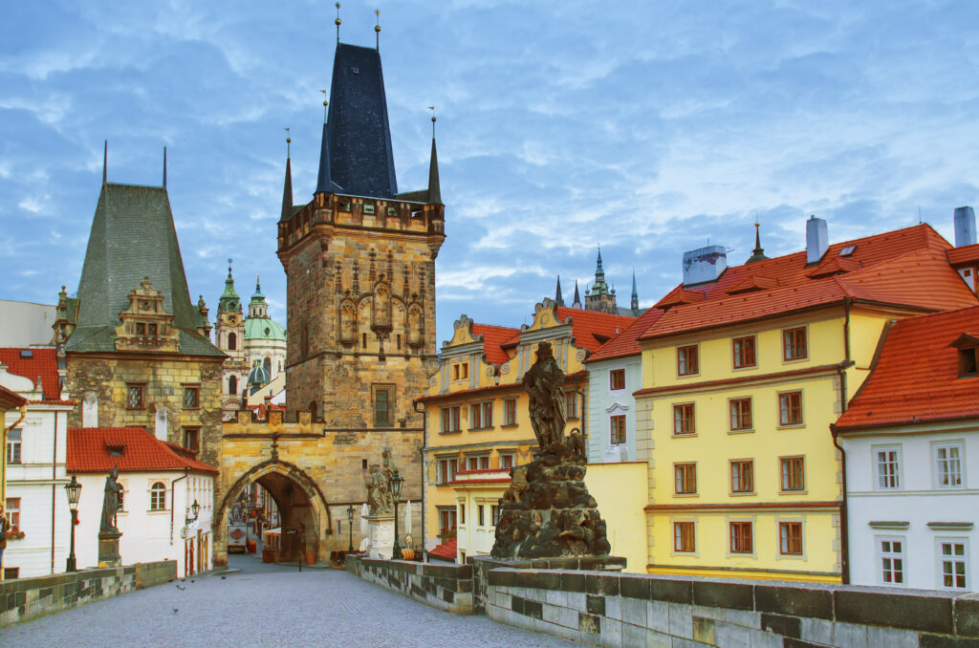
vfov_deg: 36.7
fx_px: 977
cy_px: 324
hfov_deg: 53.2
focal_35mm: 36
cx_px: 490
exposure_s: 1/100
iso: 400
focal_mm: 24
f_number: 3.5
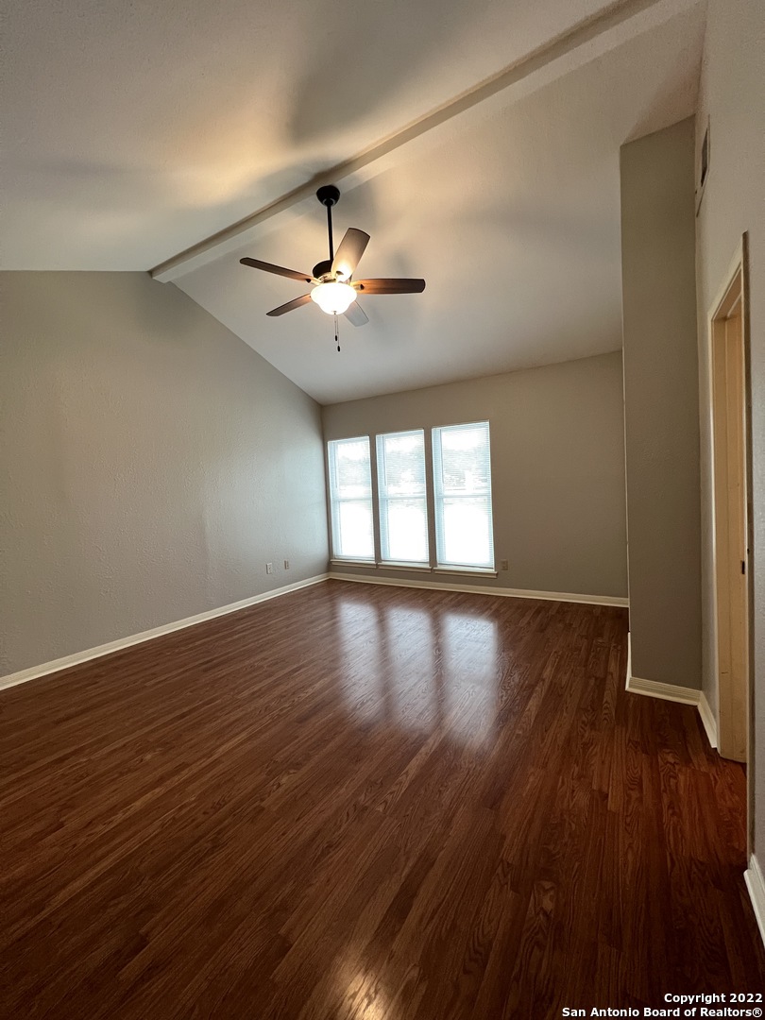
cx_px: 382
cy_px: 510
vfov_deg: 106.2
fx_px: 383
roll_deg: +3.1
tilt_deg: -2.9
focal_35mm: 13
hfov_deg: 89.9
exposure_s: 1/60
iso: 400
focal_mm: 1.57
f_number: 1.8
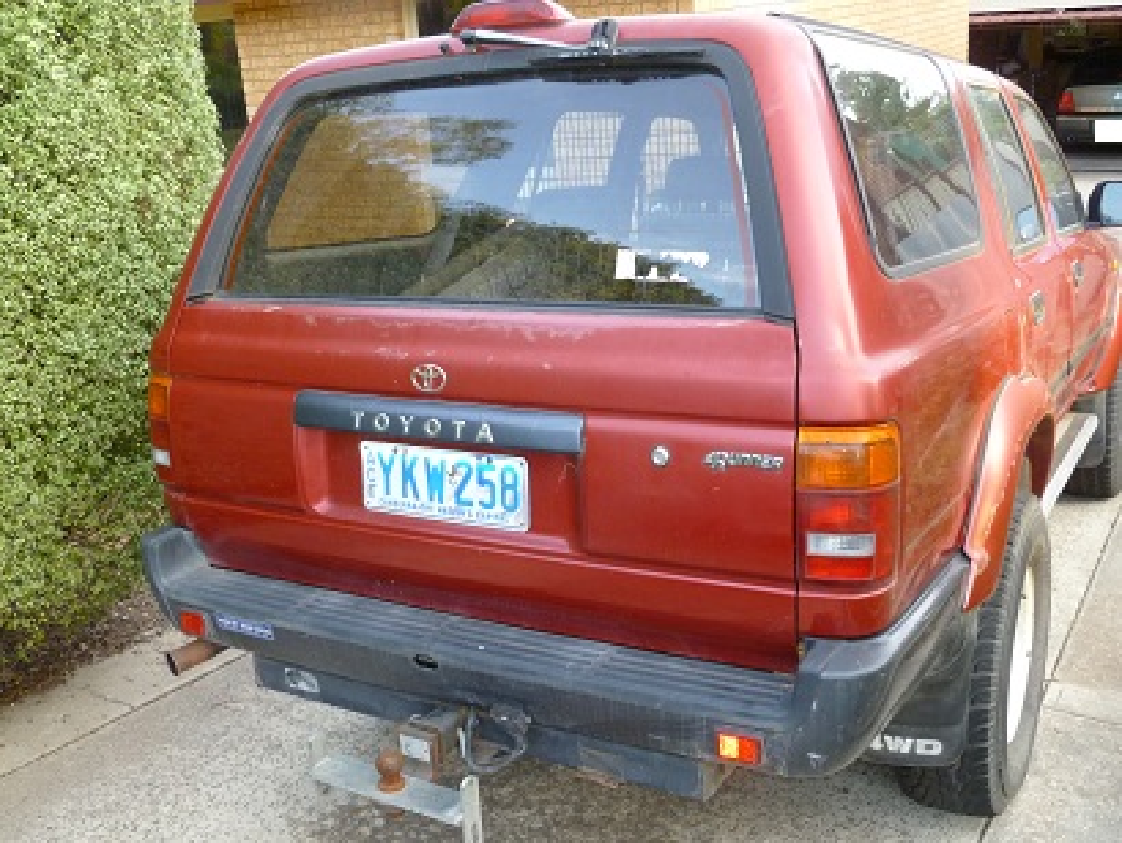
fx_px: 1168
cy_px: 422
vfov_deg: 39.7
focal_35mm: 36
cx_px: 561
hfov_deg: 51.3
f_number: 3.6
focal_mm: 6.5
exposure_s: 1/30
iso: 200
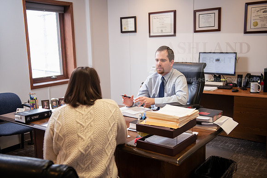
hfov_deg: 50.7
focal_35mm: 38
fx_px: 282
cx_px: 134
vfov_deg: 35.1
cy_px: 89
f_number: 3.2
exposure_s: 1/160
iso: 1000
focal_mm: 38
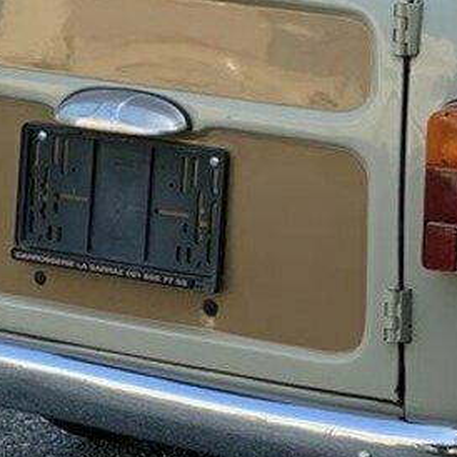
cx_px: 562
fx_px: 3002
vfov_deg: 8.7
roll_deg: -1.2
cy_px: 2
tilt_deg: -11.6
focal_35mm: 201
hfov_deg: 8.6
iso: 16
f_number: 2.4
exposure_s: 1/216
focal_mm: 6
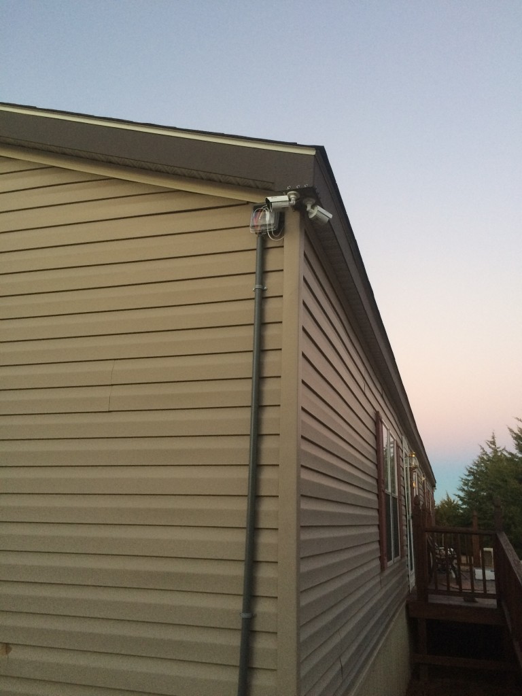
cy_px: 348
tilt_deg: +16.1
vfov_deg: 61.7
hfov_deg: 48.2
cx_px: 261
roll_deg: -1.0
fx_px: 583
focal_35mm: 29
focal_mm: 4.15
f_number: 2.2
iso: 125
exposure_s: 1/30
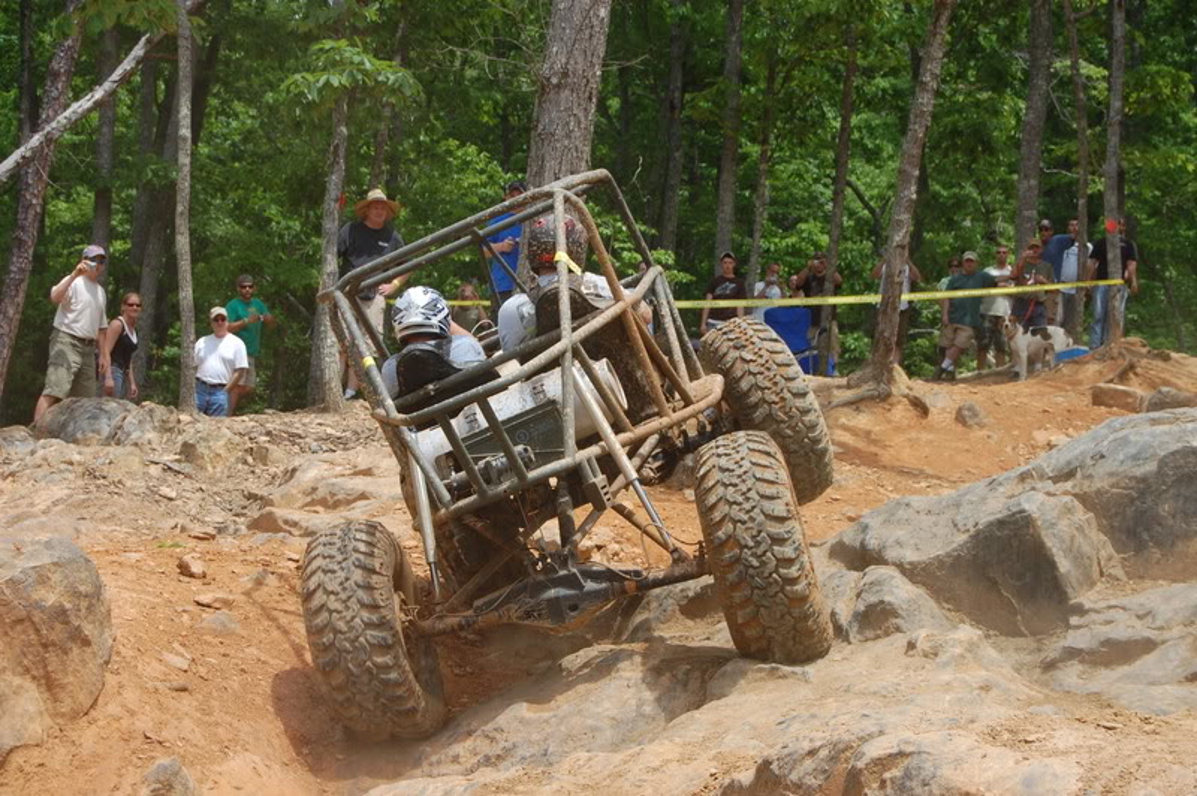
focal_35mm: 82
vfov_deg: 16.5
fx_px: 2741
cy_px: 398
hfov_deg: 24.6
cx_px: 598
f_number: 8
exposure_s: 1/250
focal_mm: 55
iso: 200
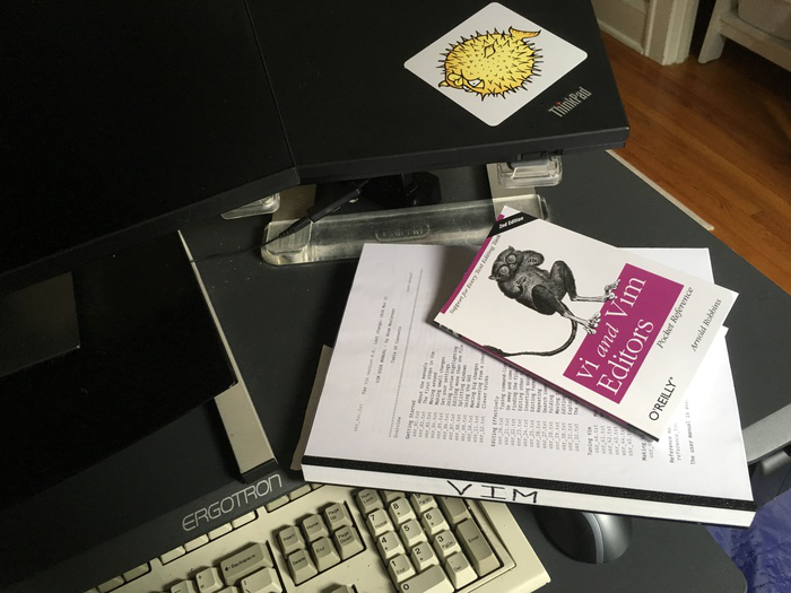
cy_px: 296
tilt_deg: -47.6
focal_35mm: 29
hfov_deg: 61.7
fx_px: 663
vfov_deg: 48.2
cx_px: 396
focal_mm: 4.15
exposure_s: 1/30
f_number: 2.2
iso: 100
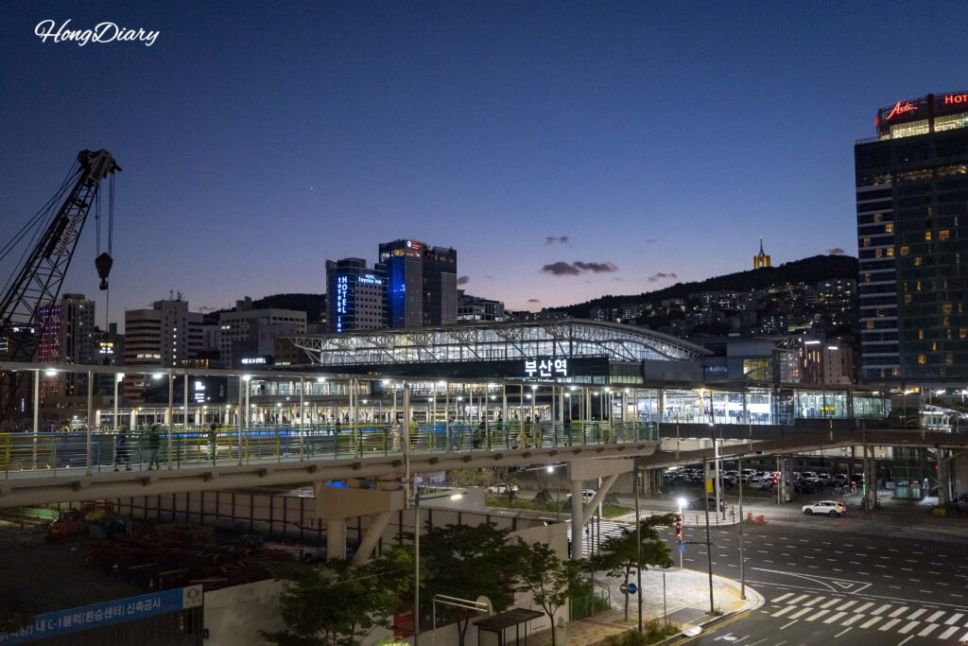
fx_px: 914
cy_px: 323
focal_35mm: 34
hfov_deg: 55.8
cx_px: 484
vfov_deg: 38.9
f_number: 4.5
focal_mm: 34
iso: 10000
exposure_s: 1/160
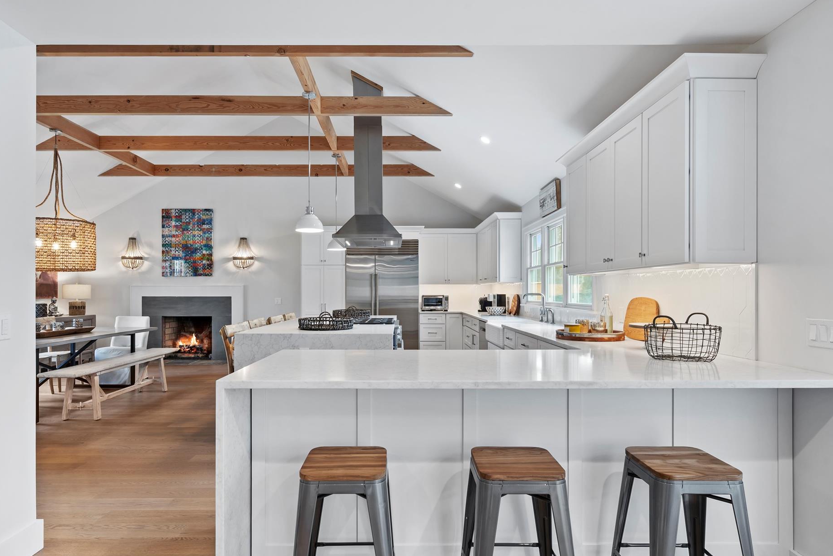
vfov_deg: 61.9
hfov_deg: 83.9
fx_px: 463
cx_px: 402
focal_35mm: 20
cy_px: 291
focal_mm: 18
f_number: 8
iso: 400
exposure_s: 1/4
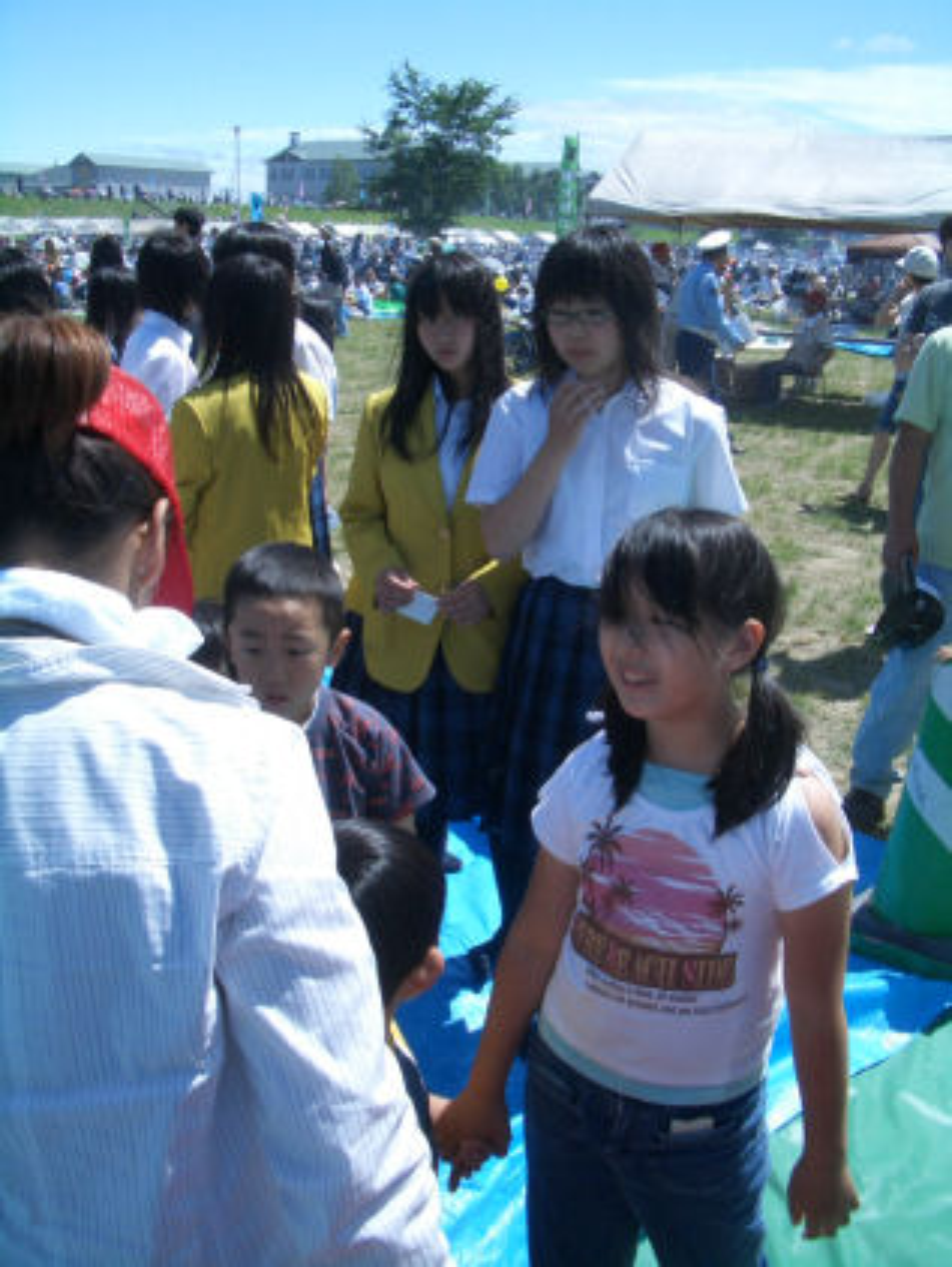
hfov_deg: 40.7
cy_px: 634
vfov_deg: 52.6
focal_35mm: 35
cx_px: 476
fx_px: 1282
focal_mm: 5.8
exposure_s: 1/500
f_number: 4.3
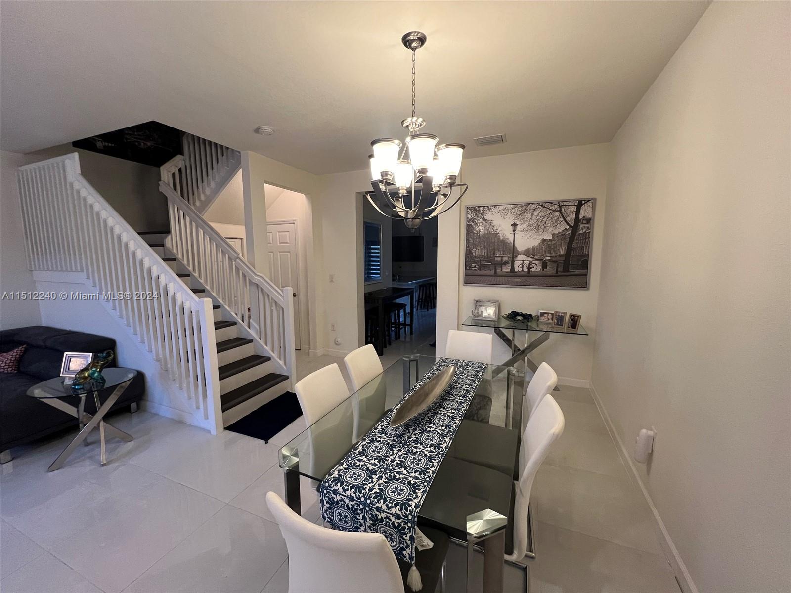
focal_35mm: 13
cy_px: 296
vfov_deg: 89.9
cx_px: 396
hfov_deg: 106.2
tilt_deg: -7.4
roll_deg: +0.3
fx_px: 297
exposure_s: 1/60
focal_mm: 1.57
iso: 250
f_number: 1.8
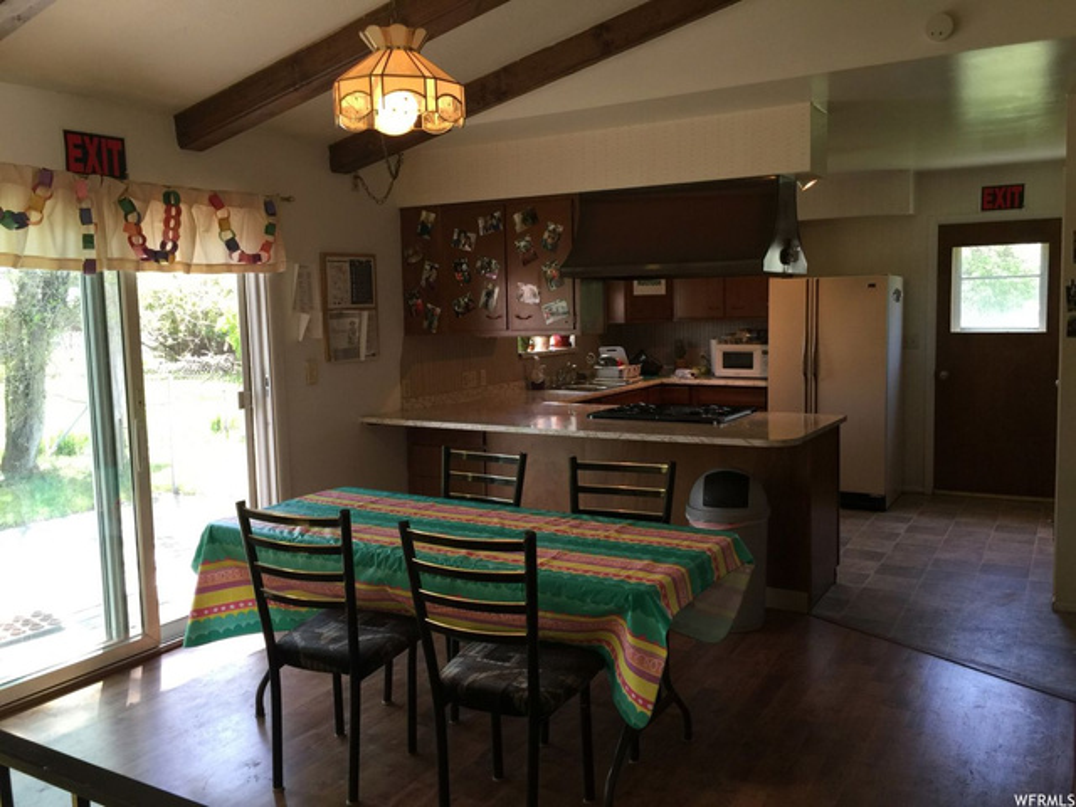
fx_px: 901
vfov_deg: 48.2
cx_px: 538
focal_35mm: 29
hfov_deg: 61.7
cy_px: 404
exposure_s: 1/30
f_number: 2.2
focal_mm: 4.15
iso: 32
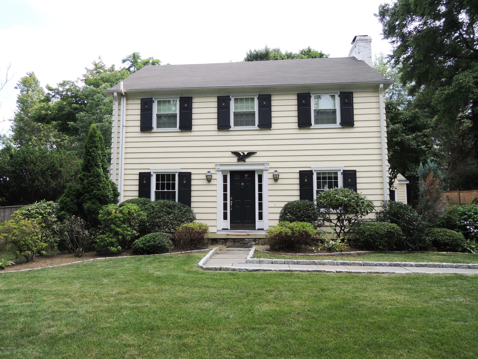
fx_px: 331
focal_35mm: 24
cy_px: 180
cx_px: 239
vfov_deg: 56.8
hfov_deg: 71.6
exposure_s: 1/500
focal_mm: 4.3
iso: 100
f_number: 2.8
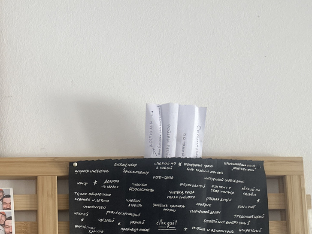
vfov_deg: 20.9
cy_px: 274
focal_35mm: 66
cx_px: -73
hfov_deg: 25.9
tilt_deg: +7.2
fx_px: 595
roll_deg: -2.2
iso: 200
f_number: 1.78
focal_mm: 6.86
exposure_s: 1/121
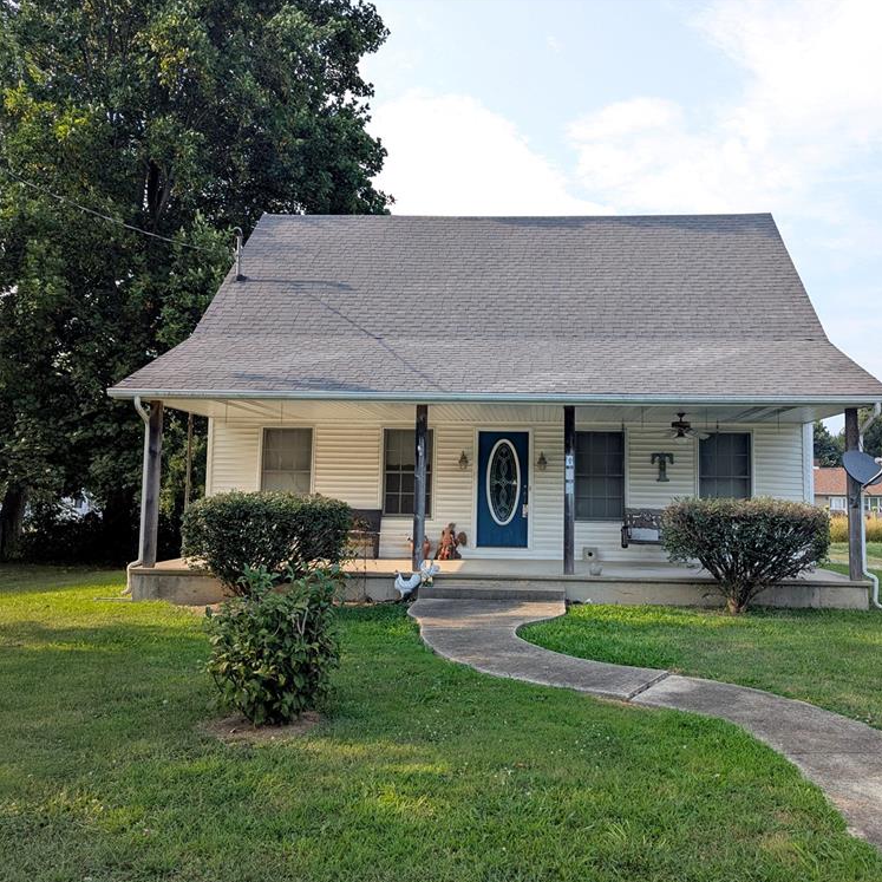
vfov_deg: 55.6
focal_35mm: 29
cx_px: 507
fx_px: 836
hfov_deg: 55.4
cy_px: 446
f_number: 1.85
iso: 30
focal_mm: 6.81
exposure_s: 1/572
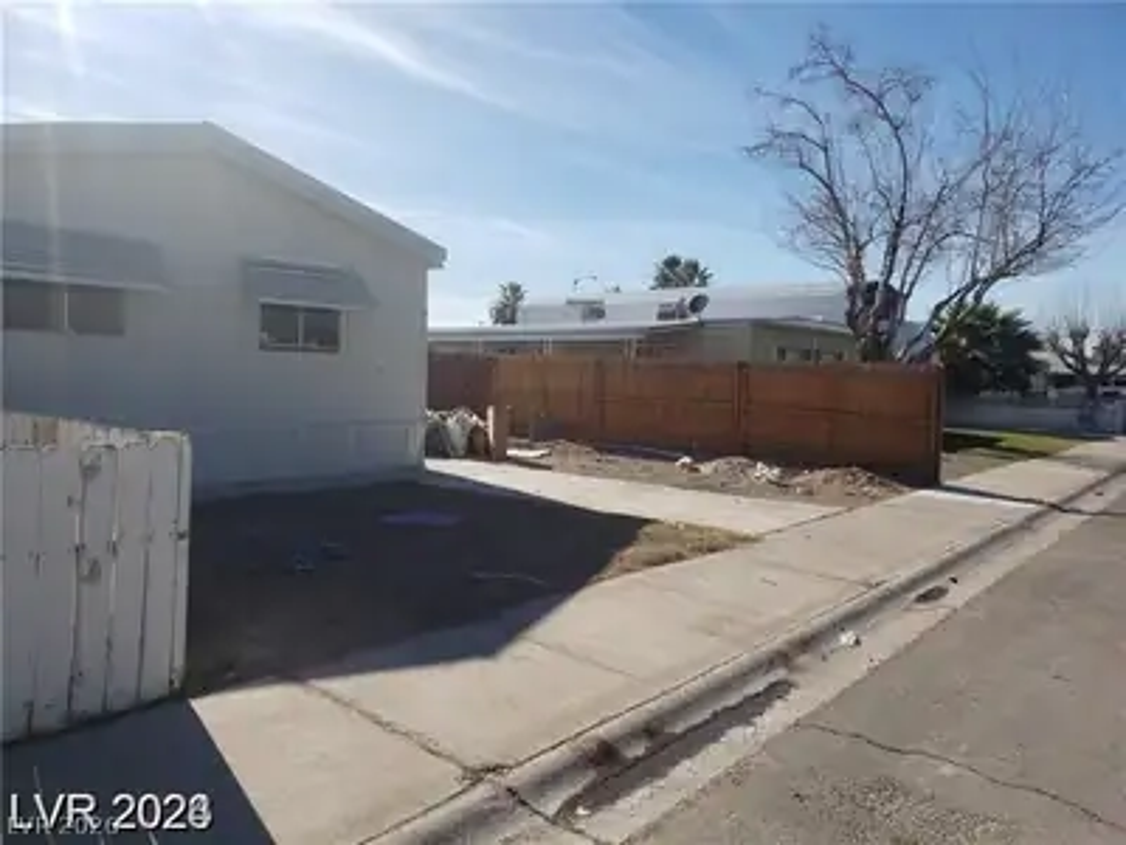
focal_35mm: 26
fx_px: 846
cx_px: 563
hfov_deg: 67.3
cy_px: 422
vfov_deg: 53.1
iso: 50
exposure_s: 1/1532
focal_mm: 4.3
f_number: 2.4
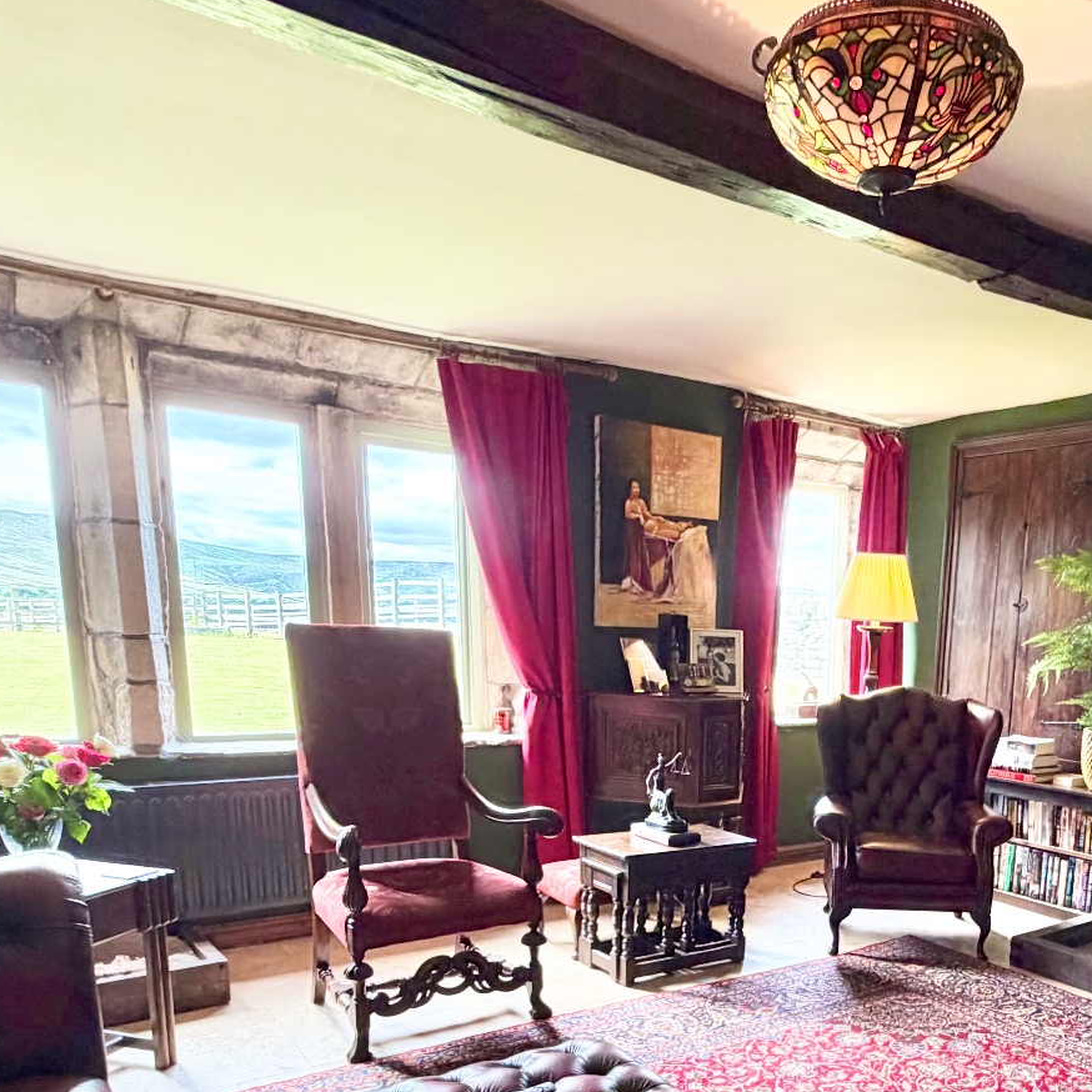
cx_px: 783
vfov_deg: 52.8
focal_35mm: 29
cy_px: 836
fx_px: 1035
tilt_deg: -12.4
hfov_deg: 53.7
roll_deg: -1.6
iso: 200
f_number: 2.2
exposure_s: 1/50
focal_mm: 2.22
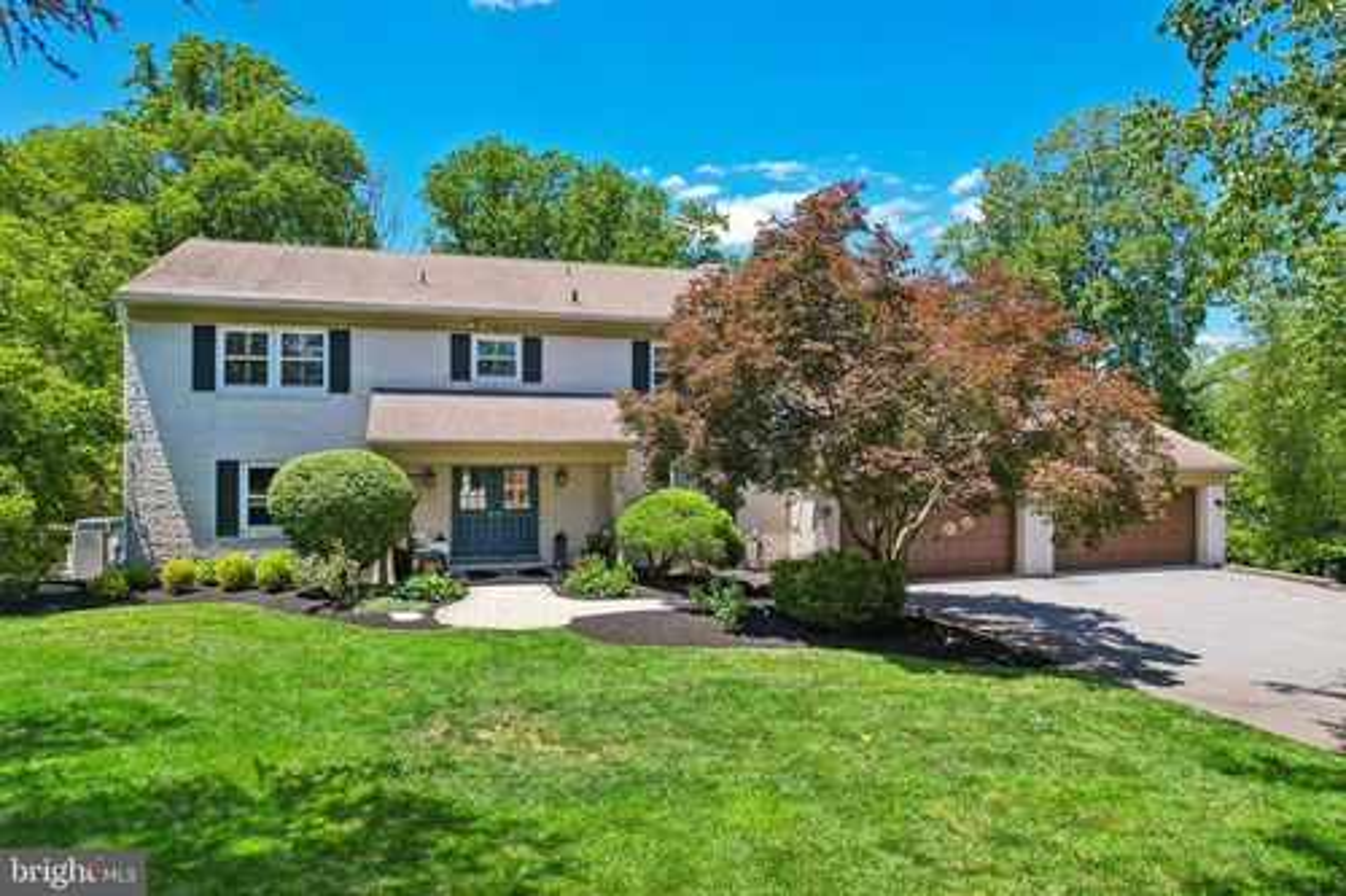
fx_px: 822
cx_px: 673
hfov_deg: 78.6
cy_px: 448
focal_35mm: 22
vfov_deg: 57.2
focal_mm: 8.4
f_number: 2.8
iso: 110
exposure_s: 1/1000
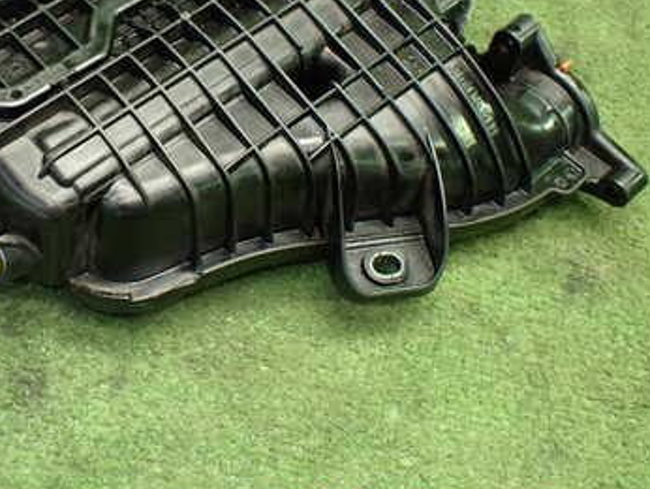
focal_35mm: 52
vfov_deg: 27.6
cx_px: 126
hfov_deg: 35.5
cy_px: 117
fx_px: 977
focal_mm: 5.4
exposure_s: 1/60
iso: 800
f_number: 2.3
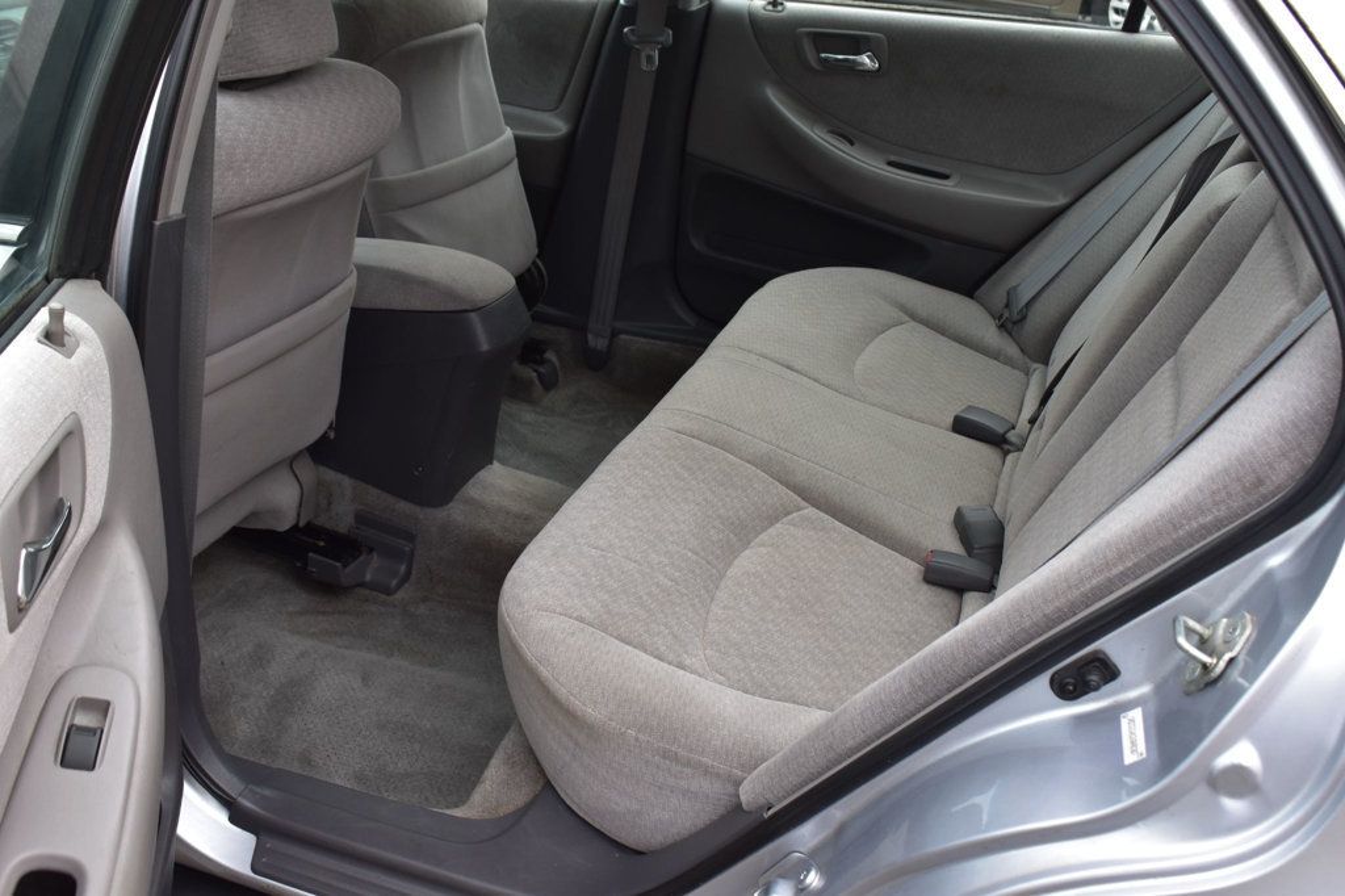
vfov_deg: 36.8
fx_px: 1344
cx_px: 672
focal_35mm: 36
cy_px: 448
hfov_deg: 53.1
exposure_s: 1/125
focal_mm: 24
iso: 400
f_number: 9
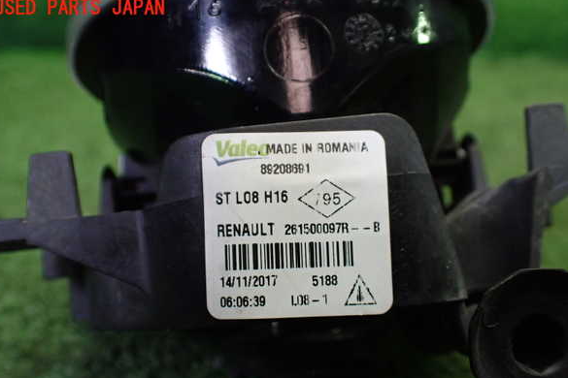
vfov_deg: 41.0
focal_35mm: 32
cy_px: 214
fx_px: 505
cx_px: 280
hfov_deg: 58.7
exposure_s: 1/125
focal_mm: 5.4
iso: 500
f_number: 2.3
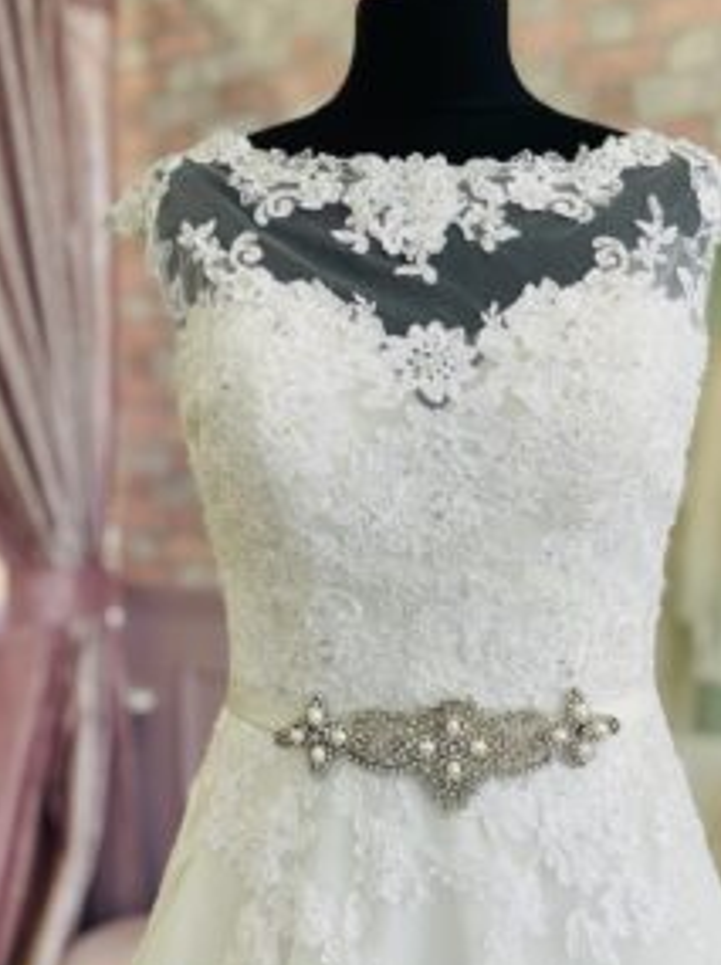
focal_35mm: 39
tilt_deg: -5.8
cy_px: 543
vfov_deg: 47.8
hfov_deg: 36.7
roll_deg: -0.5
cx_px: 403
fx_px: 1086
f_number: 1.6
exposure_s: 1/151
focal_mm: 5.1
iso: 32
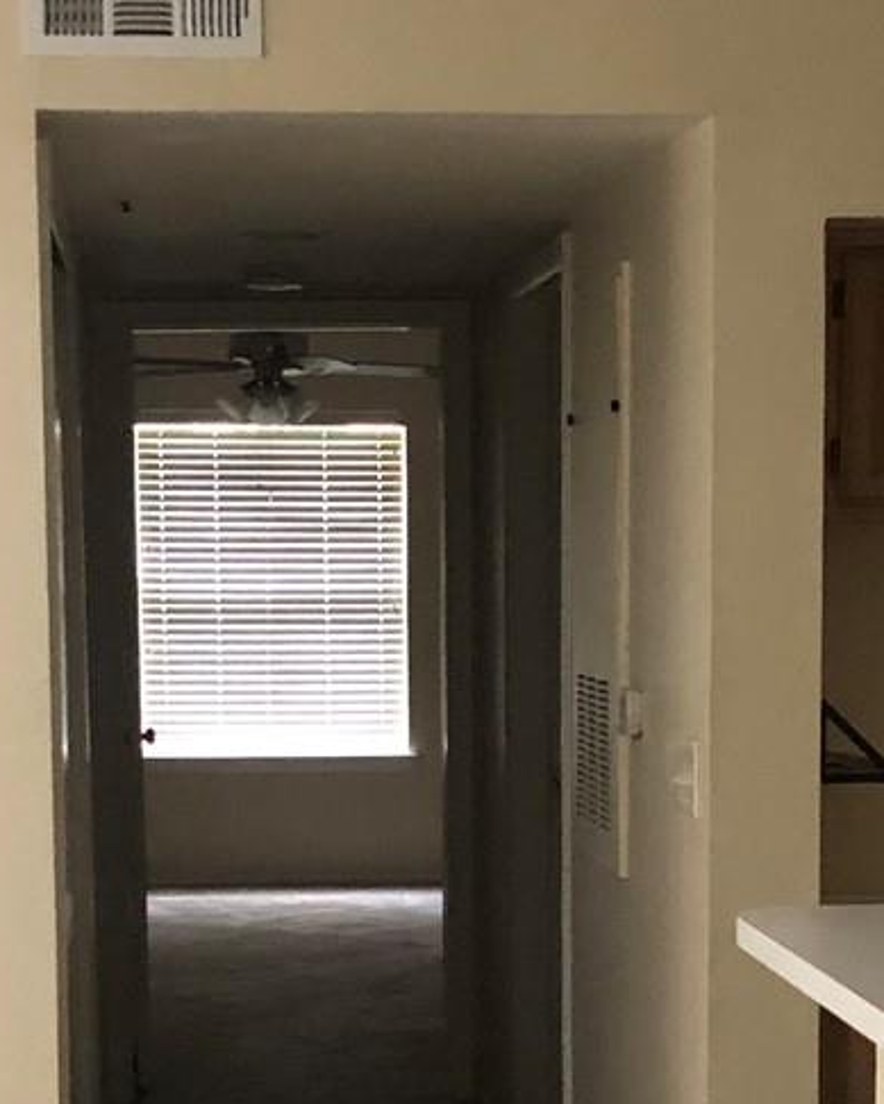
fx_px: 2942
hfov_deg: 17.1
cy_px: 872
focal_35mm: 90
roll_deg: -1.7
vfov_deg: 21.0
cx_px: 339
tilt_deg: -7.2
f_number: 1.8
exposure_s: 1/15
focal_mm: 3.99
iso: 100
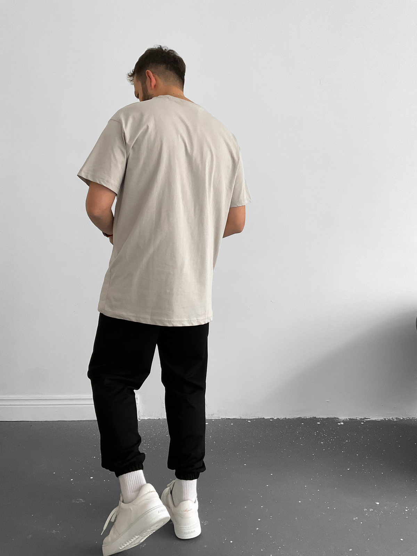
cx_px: 208
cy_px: 278
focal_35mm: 29
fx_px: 466
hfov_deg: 48.2
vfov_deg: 61.7
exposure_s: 1/60
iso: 64
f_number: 1.8
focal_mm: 3
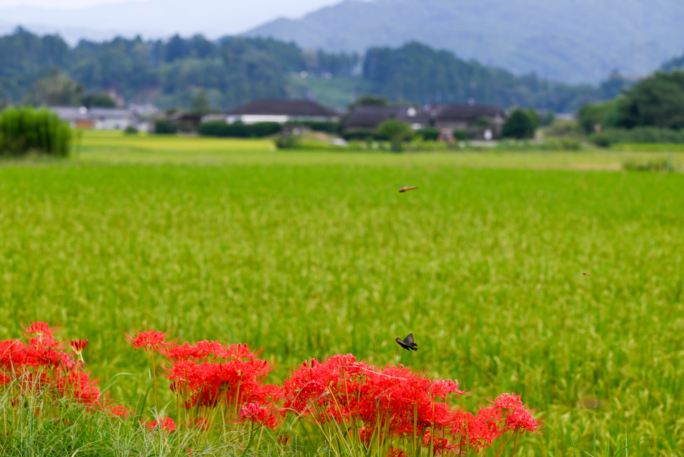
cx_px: 342
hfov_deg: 13.2
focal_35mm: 155
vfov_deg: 8.9
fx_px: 2946
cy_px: 228
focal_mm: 155
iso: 100
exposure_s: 1/250
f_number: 8
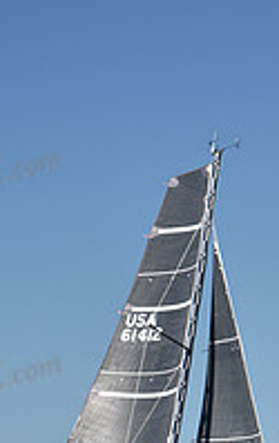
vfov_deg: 6.1
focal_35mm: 344
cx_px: 177
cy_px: 483
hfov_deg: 3.8
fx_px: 4170
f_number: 3.2
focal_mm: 116
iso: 200
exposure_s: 1/1000
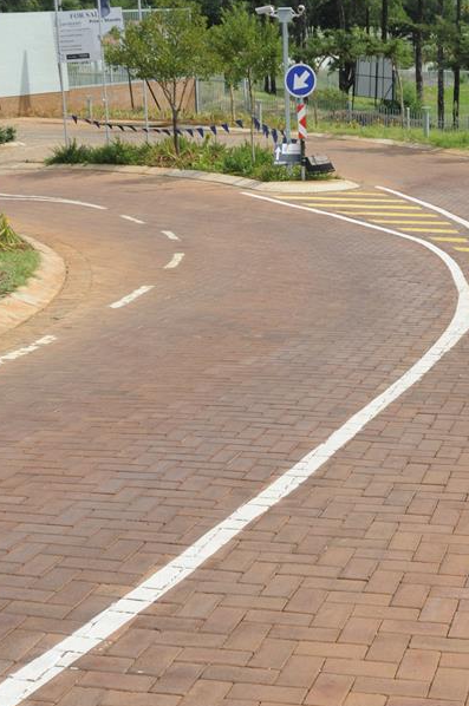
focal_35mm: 65
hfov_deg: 20.5
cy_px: 473
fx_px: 1274
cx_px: 411
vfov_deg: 30.8
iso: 250
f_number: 8
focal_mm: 24
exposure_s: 1/250
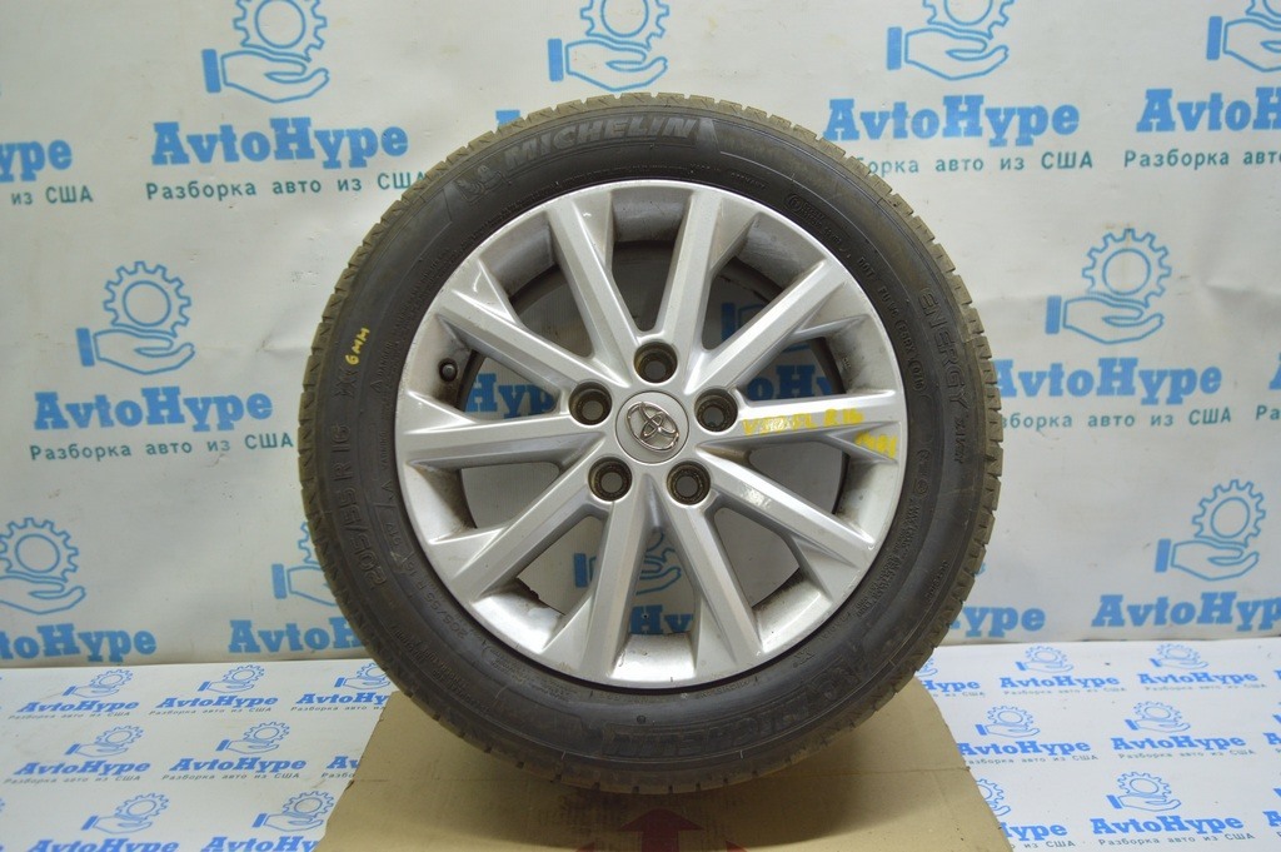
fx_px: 1067
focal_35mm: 30
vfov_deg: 43.5
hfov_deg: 62.0
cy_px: 426
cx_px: 640
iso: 400
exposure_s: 1/50
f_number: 3.5
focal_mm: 20
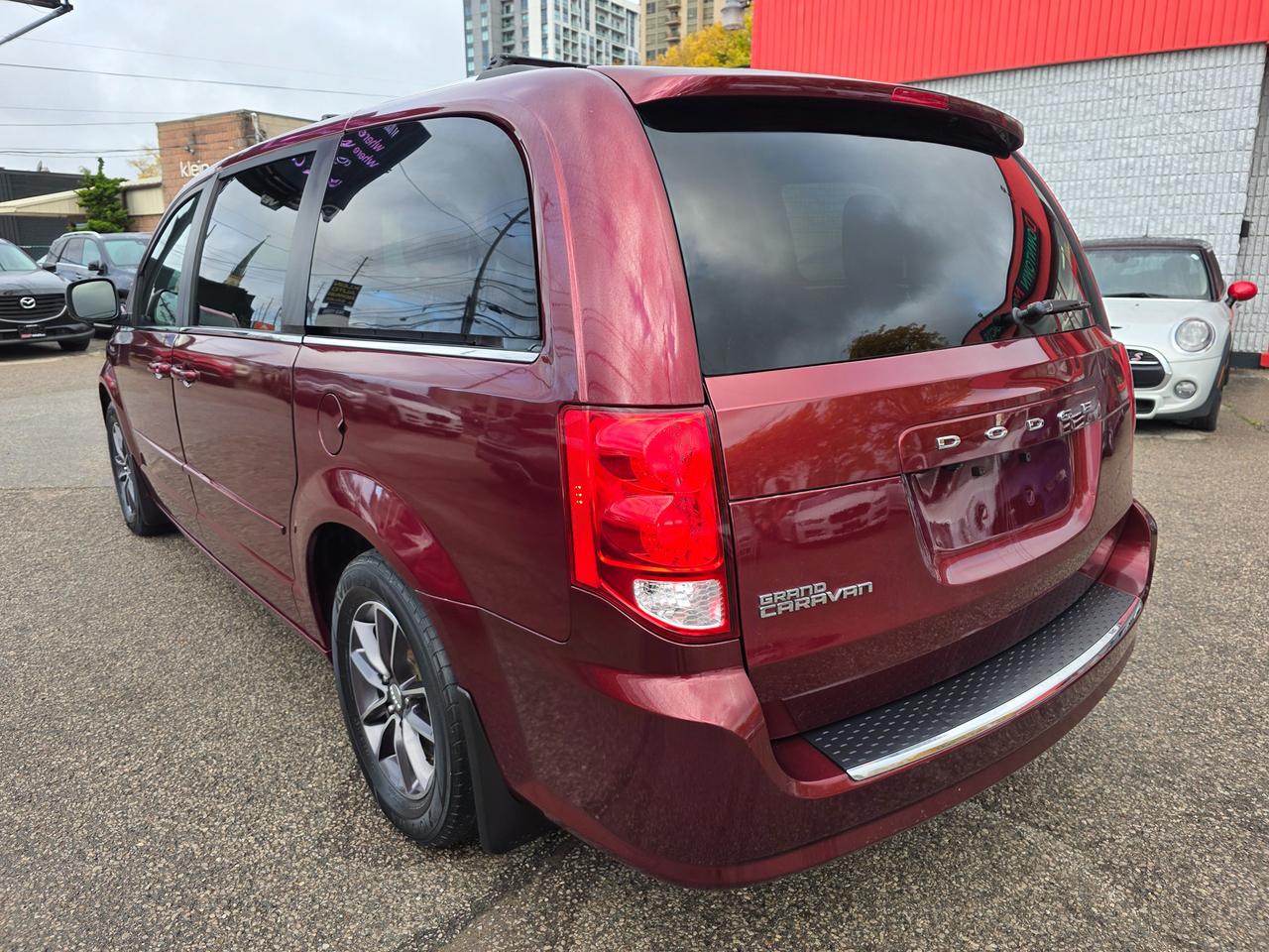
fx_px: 843
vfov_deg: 58.9
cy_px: 476
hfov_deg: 73.9
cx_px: 634
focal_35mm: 23
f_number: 1.7
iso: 25
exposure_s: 1/359
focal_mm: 6.3
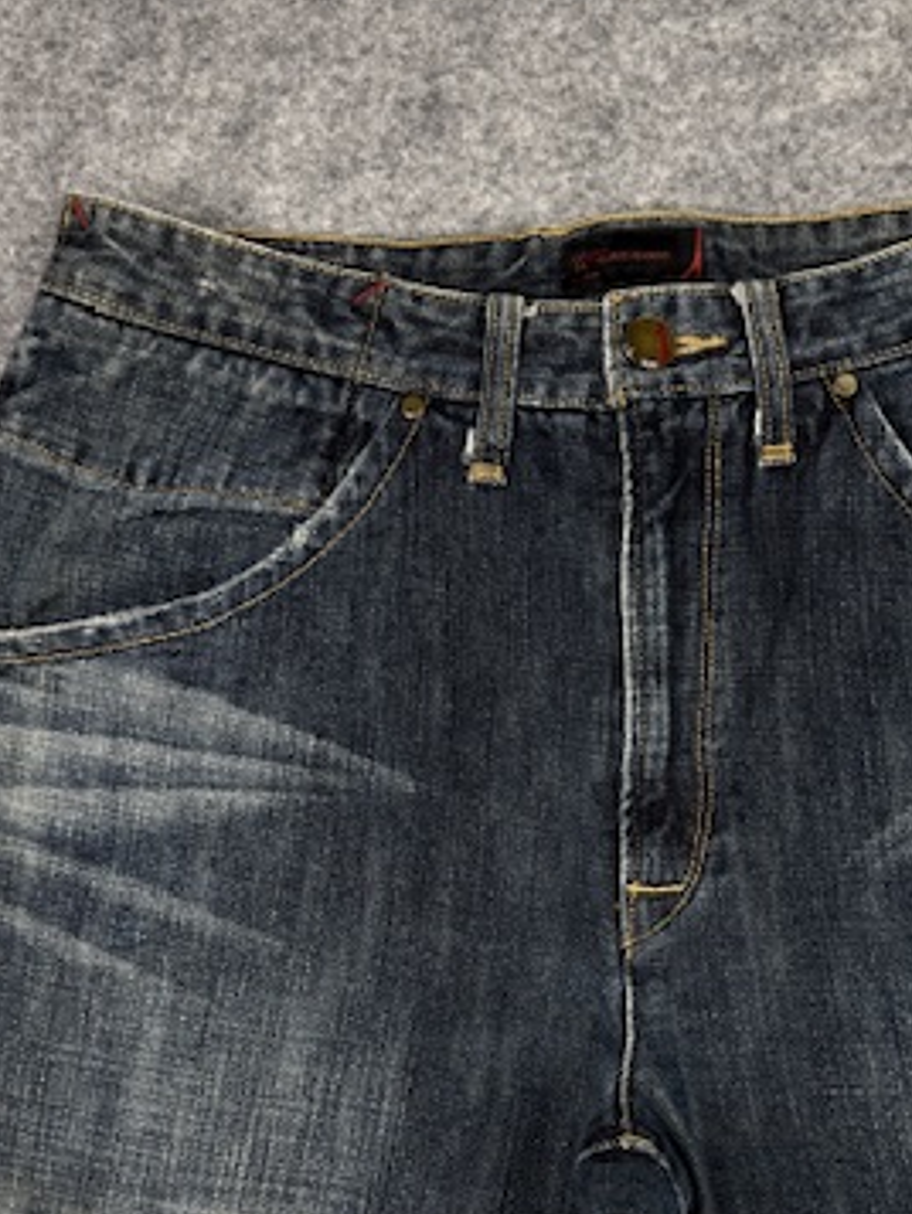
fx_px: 1510
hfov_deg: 33.4
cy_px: 826
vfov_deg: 43.1
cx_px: 592
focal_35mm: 43
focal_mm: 6.76
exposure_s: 1/100
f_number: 1.78
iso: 64
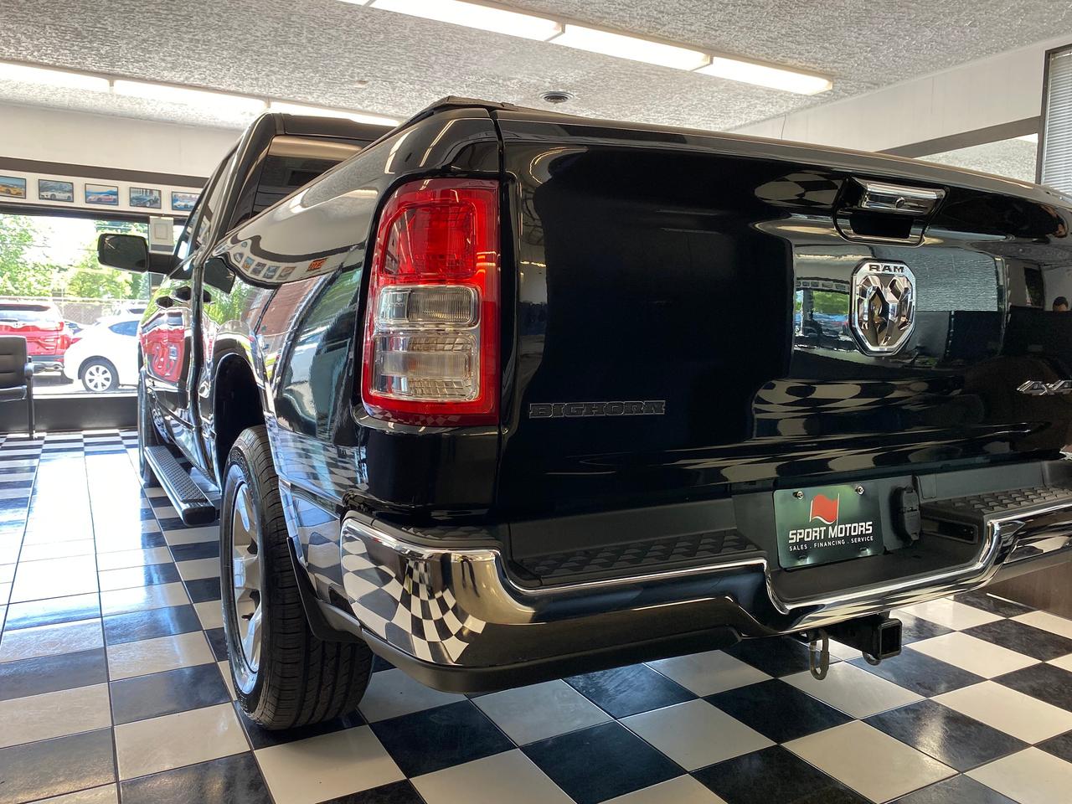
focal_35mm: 26
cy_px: 402
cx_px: 536
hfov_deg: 67.3
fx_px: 805
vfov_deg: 53.1
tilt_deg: -5.2
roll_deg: -1.0
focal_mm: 4.25
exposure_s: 1/120
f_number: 1.8
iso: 100
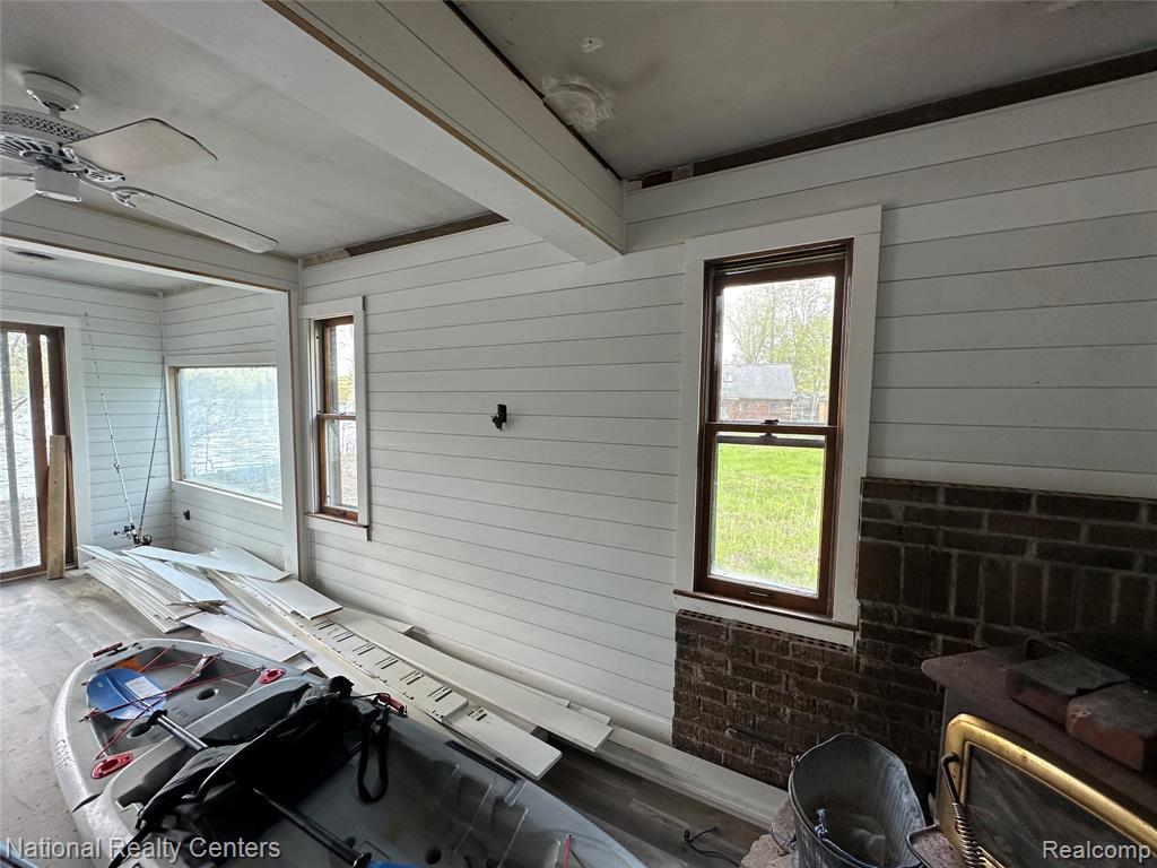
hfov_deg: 102.1
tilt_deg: -4.0
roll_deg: -1.4
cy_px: 434
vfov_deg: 85.7
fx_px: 468
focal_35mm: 14
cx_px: 578
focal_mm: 2.22
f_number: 2.2
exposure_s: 1/99
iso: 100
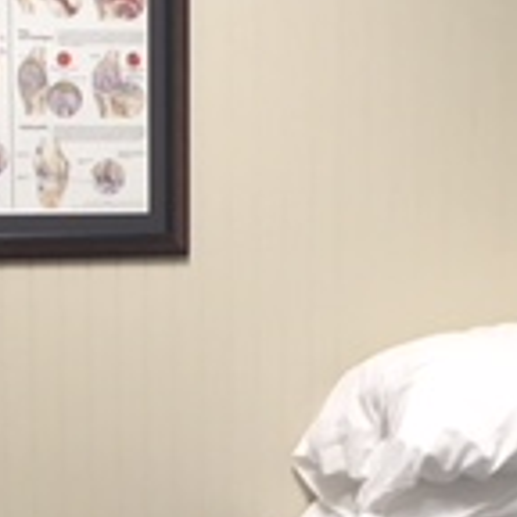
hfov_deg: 15.3
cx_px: 205
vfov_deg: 15.1
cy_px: 452
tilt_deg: -10.7
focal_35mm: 114
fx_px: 1926
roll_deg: -0.7
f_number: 2.2
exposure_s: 1/30
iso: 64
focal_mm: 4.15
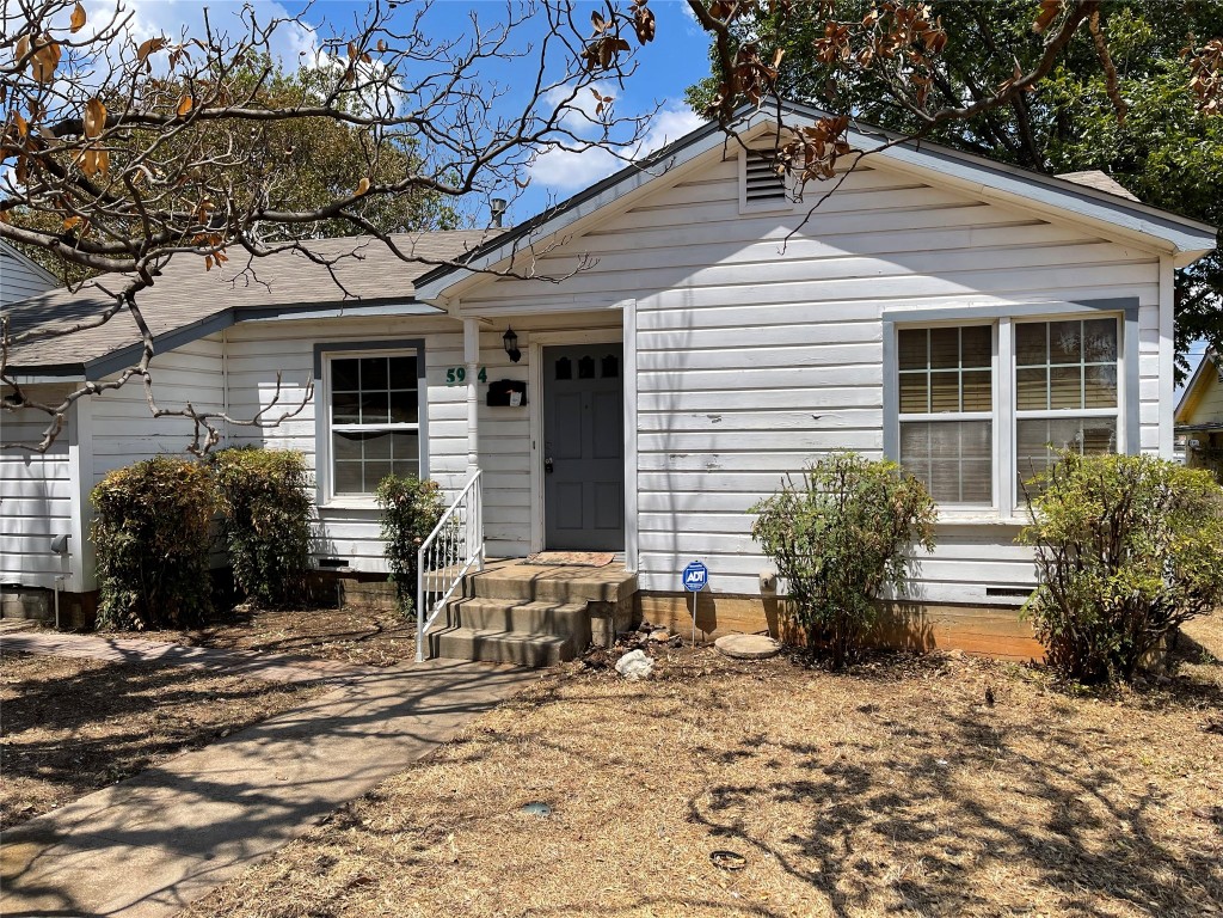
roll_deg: +0.8
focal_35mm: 26
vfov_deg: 53.1
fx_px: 919
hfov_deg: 67.3
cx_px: 612
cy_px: 459
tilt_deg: -2.9
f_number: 1.6
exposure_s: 1/3922
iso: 32
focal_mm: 5.1
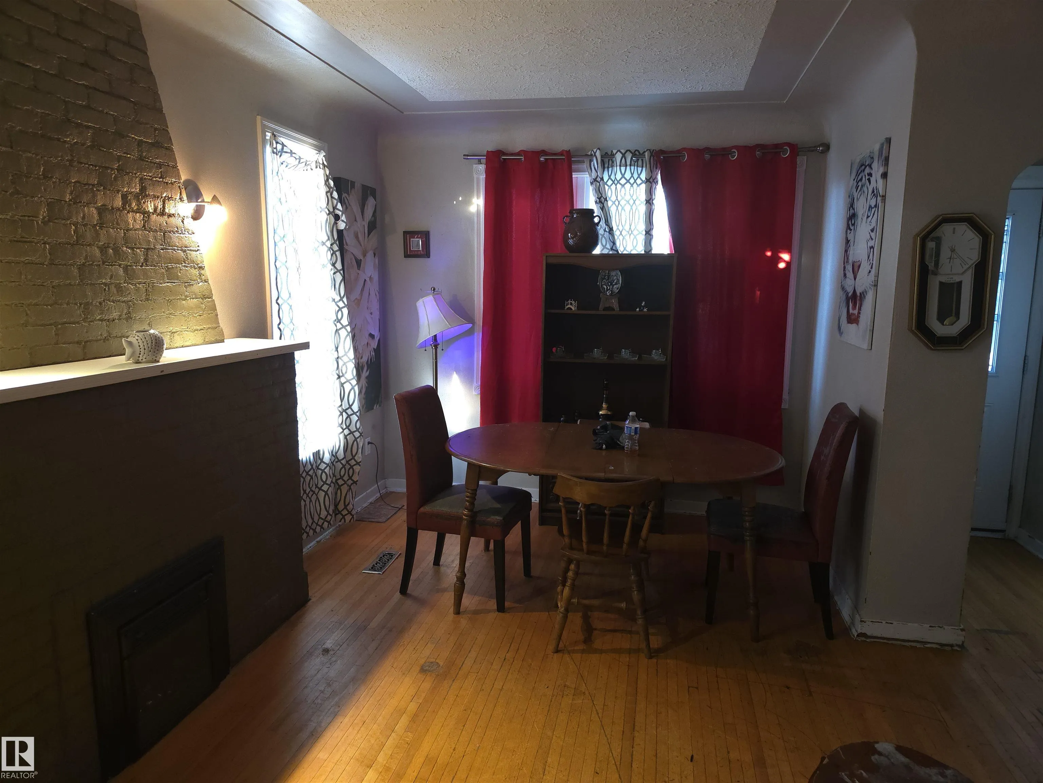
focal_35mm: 23
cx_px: 522
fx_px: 693
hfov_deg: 73.9
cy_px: 392
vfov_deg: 58.9
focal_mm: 6.5
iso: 200
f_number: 1.4
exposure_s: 1/24
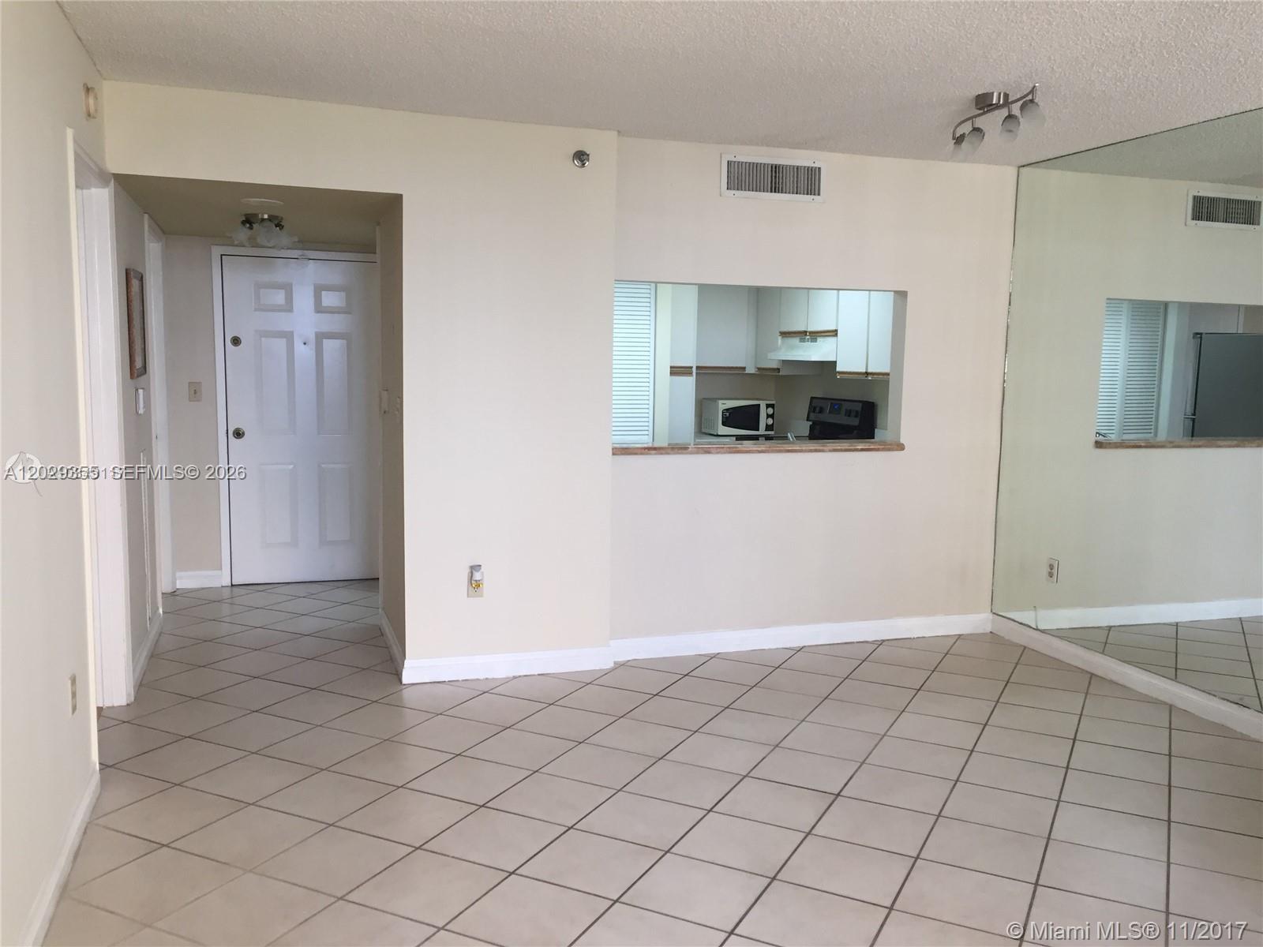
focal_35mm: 29
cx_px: 632
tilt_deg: -6.5
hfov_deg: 61.7
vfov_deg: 48.2
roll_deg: -1.3
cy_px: 474
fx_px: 1058
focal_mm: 4.15
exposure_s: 1/40
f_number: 2.2
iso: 32
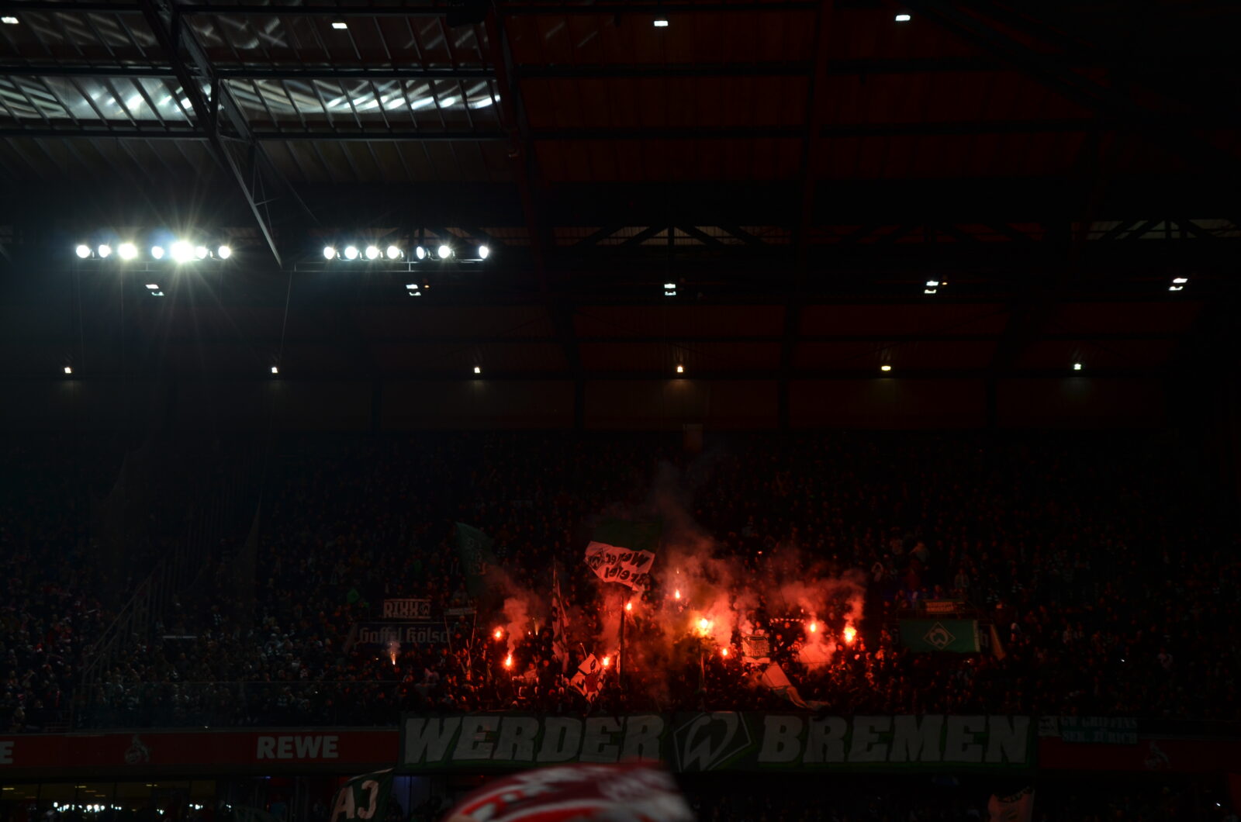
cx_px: 620
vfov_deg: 22.5
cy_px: 411
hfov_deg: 33.5
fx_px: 2064
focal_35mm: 60
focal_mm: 40
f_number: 6.3
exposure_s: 1/160
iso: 200
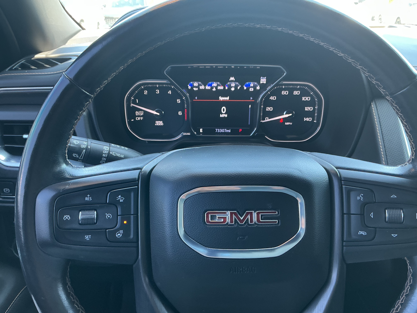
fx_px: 349
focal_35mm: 29
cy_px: 156
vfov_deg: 48.2
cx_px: 208
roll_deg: +1.2
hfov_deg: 61.7
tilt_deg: -26.1
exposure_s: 1/60
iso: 100
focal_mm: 3
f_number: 1.8
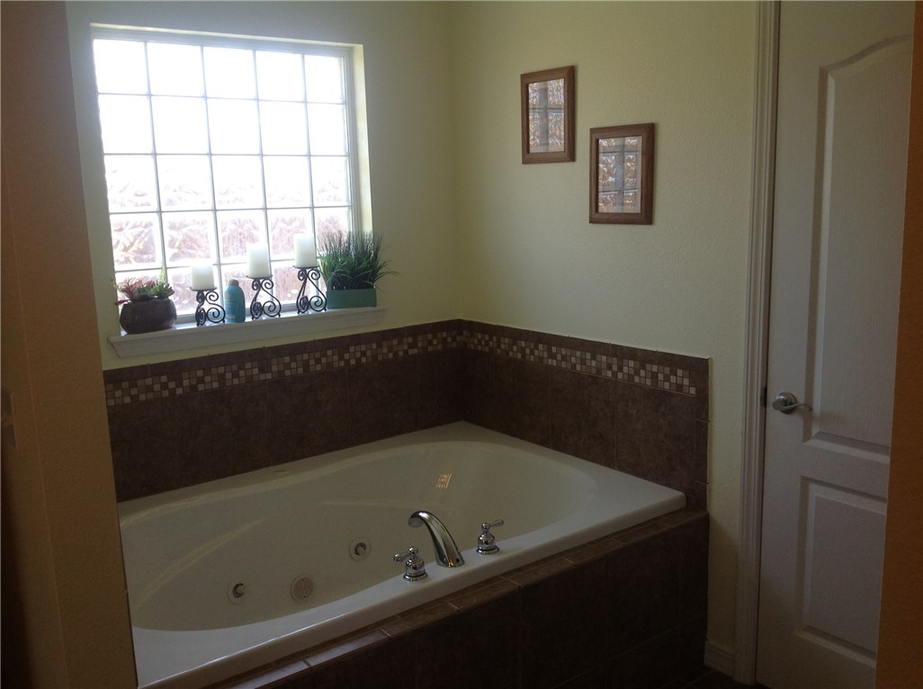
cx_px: 462
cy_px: 344
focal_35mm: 35
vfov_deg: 40.6
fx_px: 932
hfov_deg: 52.7
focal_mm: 4.28
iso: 50
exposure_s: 1/60
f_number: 2.4
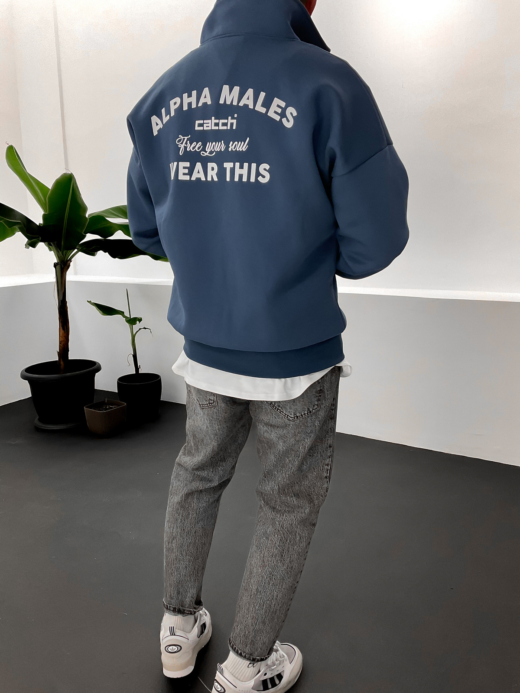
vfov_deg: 61.7
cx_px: 260
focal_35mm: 29
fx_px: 581
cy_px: 346
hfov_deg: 48.2
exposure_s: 1/100
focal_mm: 3
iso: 64
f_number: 1.8
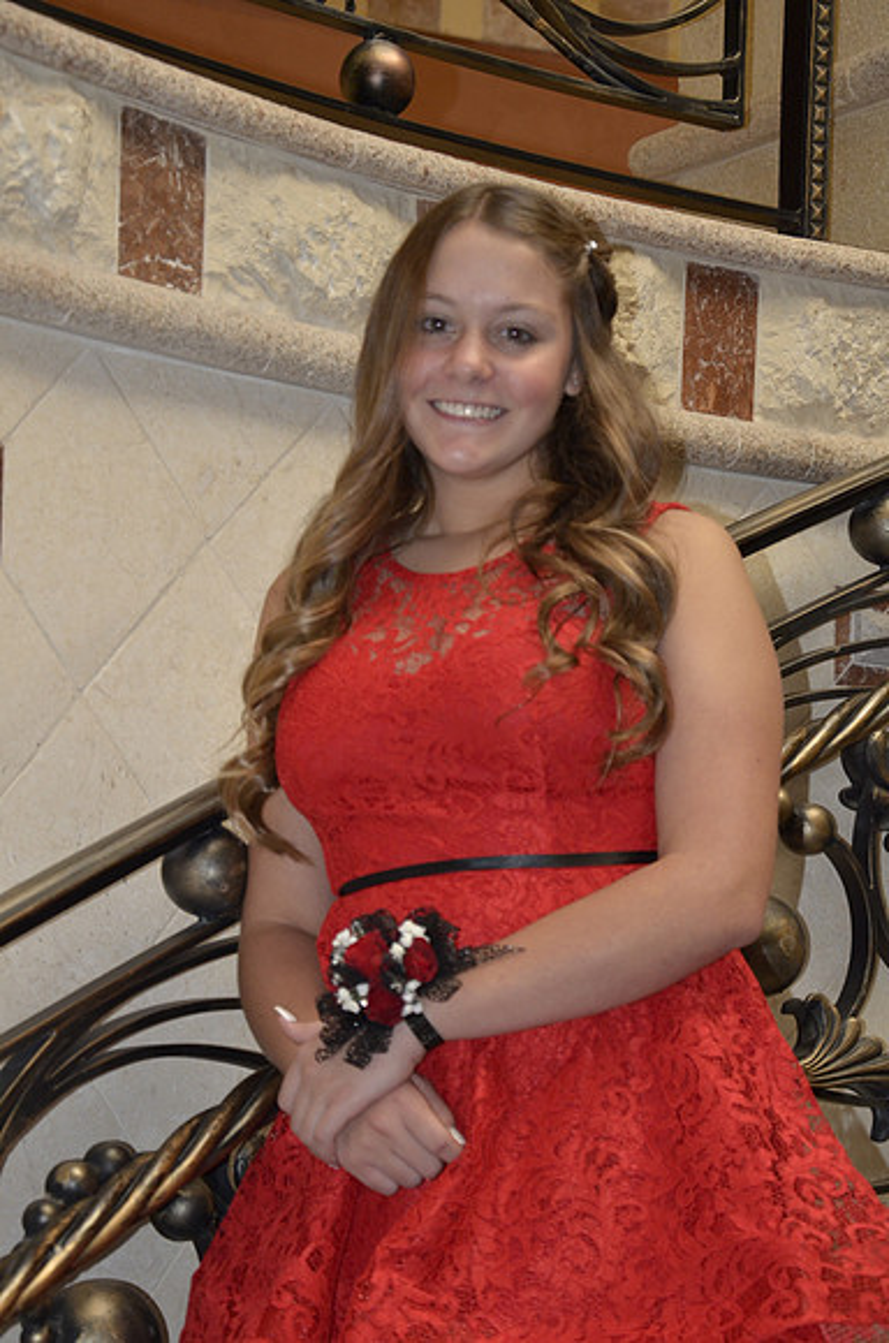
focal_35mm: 98
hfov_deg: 14.0
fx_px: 3629
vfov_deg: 21.0
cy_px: 672
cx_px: 444
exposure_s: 1/30
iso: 800
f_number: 4.8
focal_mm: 65
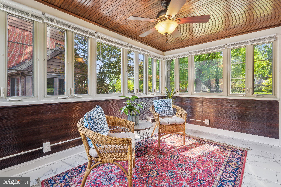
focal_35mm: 16
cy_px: 94
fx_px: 125
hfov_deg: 96.7
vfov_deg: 73.7
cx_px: 140
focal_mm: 16
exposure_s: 1/13
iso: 160
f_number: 7.1
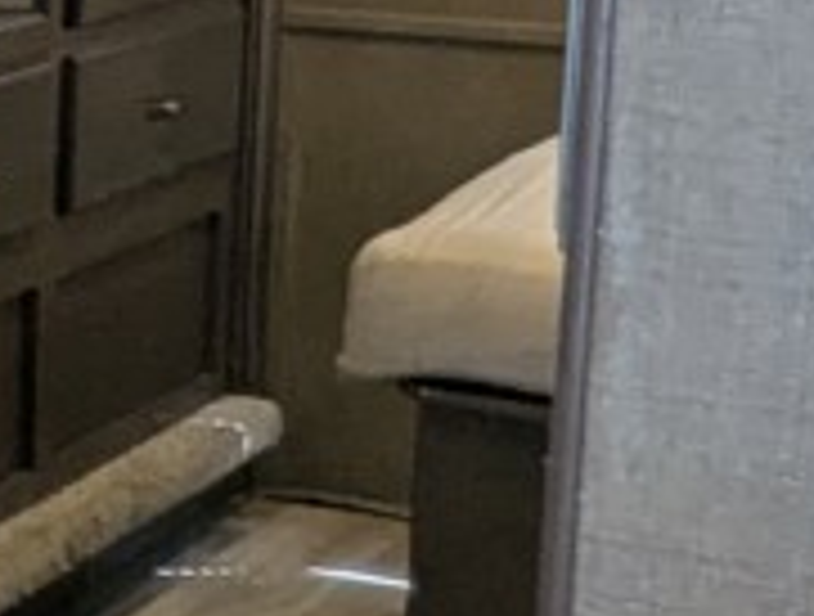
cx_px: -1095
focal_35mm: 123
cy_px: 72
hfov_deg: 12.7
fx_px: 2902
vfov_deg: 12.0
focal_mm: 2.35
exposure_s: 1/63.3
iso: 115
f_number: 2.2
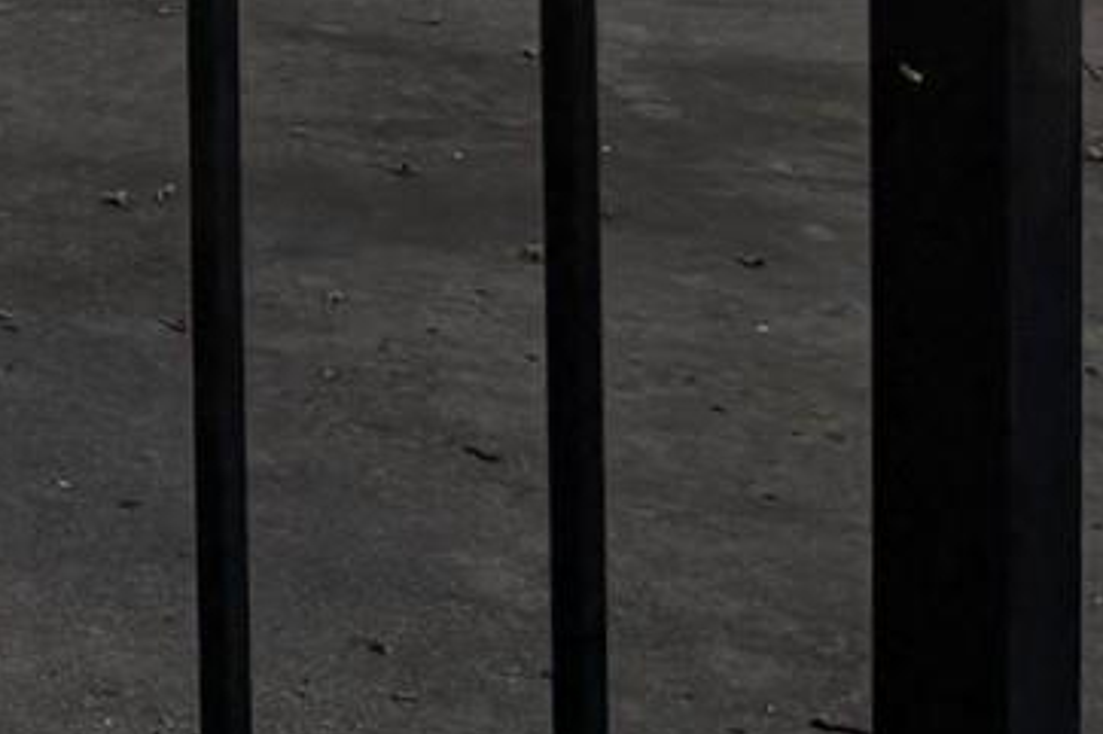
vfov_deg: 7.9
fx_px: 4685
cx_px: -1499
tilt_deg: -1.4
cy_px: -1343
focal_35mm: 153
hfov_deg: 11.3
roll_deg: +2.0
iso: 50
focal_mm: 5.96
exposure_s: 1/3279
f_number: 1.6
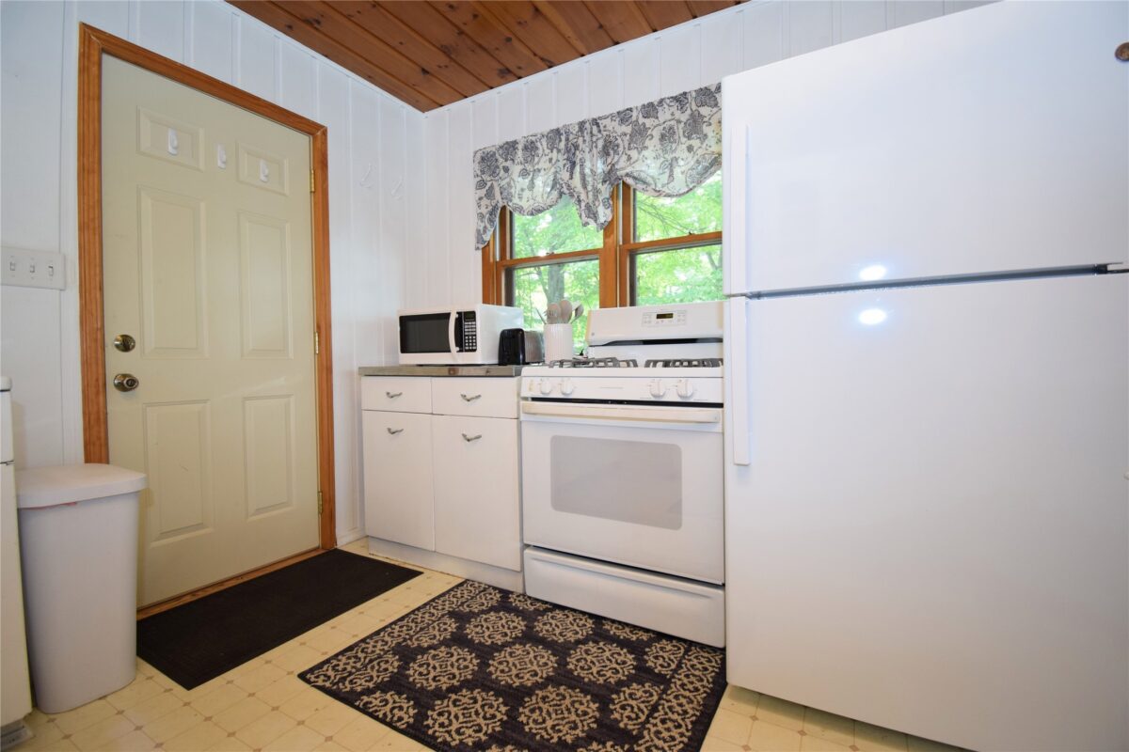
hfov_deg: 100.4
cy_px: 376
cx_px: 564
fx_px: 470
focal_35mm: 15
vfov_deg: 77.3
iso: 720
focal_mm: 10
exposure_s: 1/60
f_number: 4.5
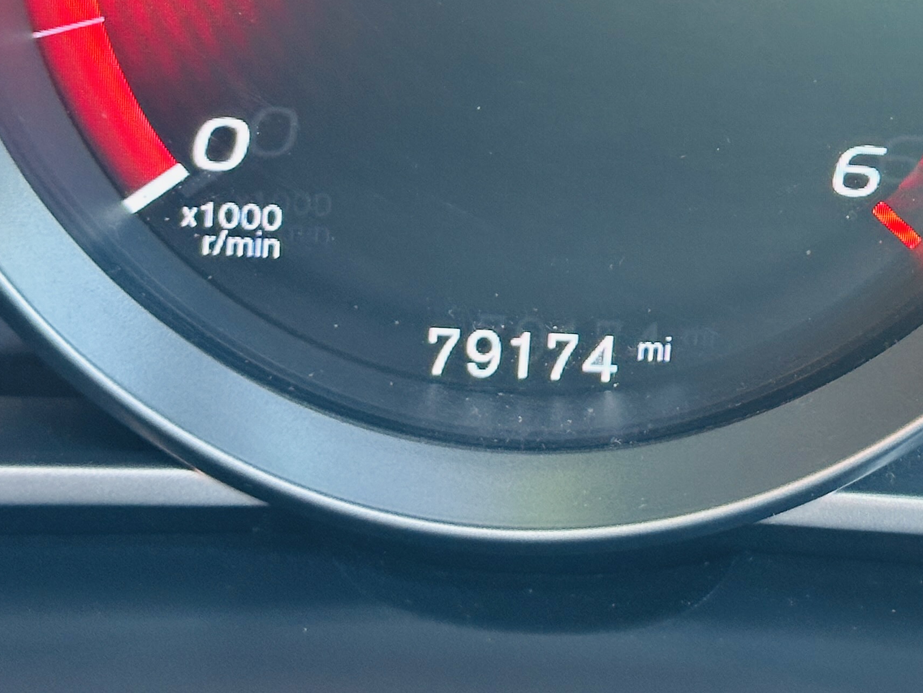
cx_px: 901
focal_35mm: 113
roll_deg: -4.4
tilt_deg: -25.8
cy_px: -61
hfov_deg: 17.1
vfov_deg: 12.9
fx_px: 3013
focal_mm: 6.86
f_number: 1.78
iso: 100
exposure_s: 1/60
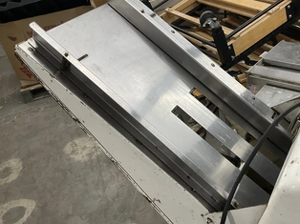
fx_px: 320
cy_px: 122
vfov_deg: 38.6
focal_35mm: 37
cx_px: 177
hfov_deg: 49.9
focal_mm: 3
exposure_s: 1/60
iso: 50
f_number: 1.8
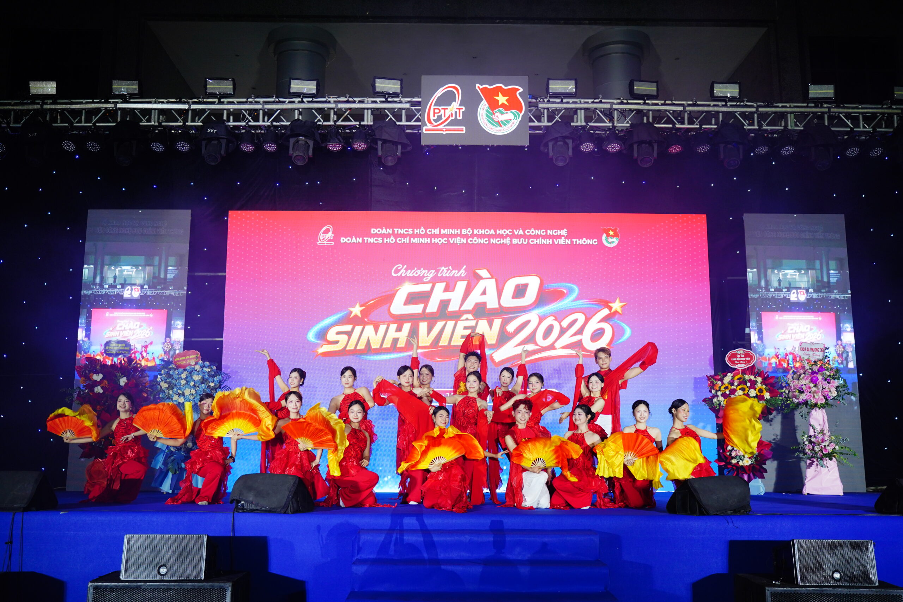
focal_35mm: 35
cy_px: 301
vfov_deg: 37.9
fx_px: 878
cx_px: 452
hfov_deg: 54.4
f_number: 3.2
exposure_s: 1/160
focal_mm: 35
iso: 500
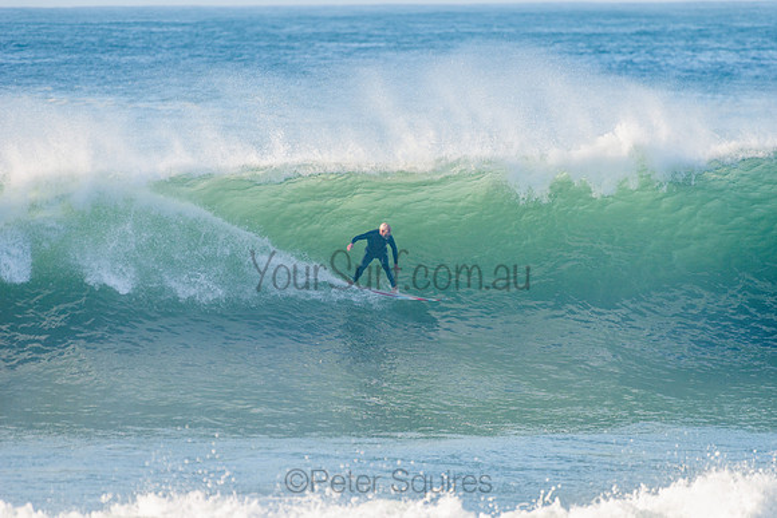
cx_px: 388
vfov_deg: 2.8
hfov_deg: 4.1
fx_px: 10794
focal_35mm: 500
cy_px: 259
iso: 320
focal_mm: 500
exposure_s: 1/1600
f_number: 5.6
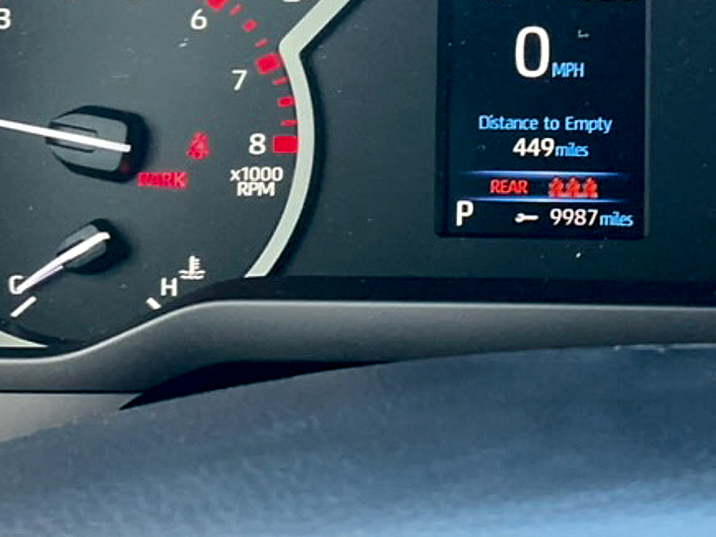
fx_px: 1365
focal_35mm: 66
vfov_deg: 22.0
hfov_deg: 28.6
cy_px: 126
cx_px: 591
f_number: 1.8
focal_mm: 3
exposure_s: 1/60
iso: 160
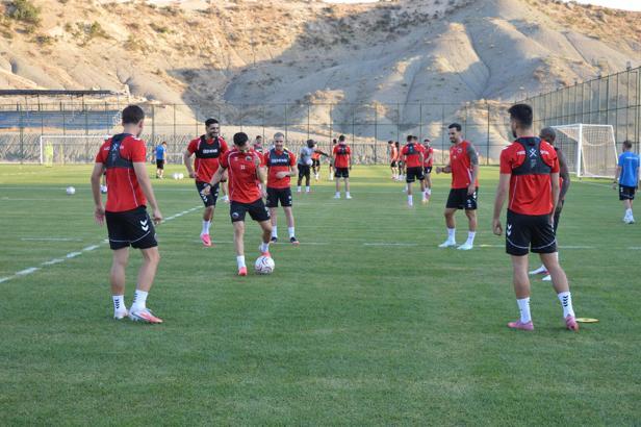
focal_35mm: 54
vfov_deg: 25.0
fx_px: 961
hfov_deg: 36.9
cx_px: 320
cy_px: 214
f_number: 5.6
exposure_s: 1/125
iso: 220
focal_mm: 36
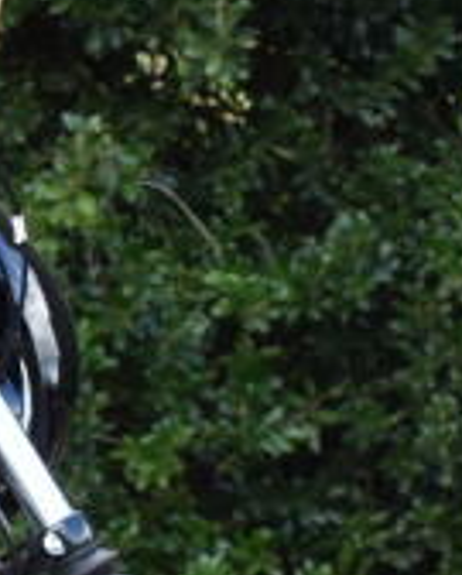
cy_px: 584
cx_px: -534
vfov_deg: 9.2
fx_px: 3532
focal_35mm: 207
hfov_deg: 7.2
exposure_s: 1/500
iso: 800
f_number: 4.2
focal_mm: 31
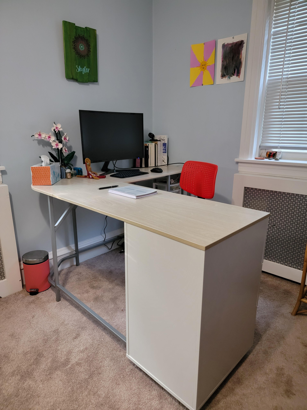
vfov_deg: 71.6
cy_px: 205
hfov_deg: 56.8
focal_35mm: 24
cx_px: 154
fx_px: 284
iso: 800
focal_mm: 6.7
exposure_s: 1/60
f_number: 1.8
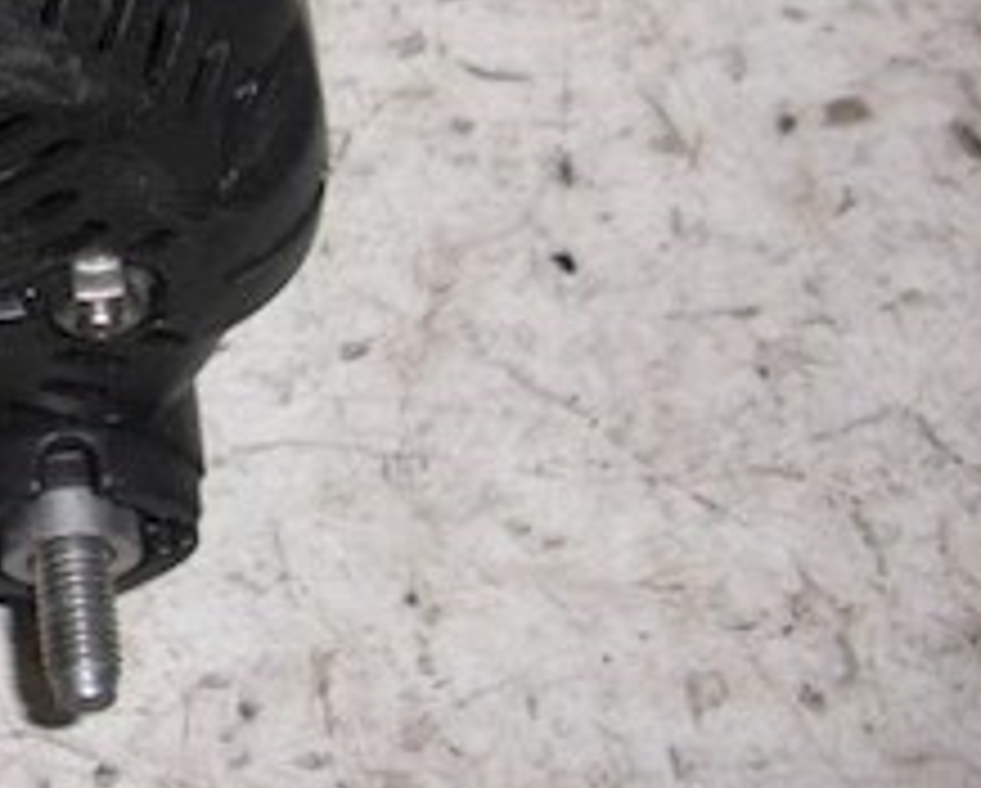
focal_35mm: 103
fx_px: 2995
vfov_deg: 14.3
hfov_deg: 17.2
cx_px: -369
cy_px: -257
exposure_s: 1/60
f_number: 2.8
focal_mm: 6.3
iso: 50
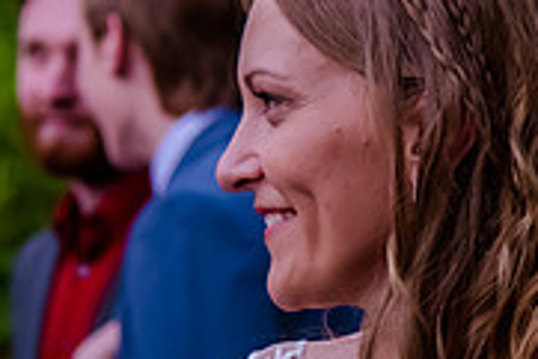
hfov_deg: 6.7
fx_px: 4562
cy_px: 292
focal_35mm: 305
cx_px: 406
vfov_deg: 4.5
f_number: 4
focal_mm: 85
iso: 3200
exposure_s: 1/640
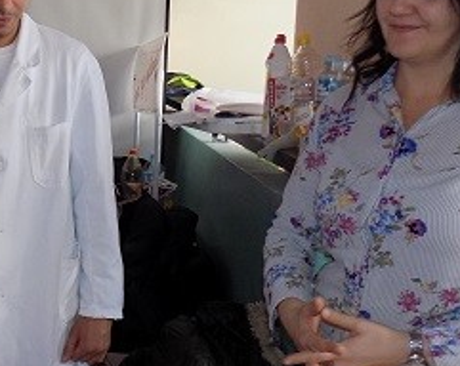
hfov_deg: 31.0
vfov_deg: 27.0
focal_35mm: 56
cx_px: -6
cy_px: 206
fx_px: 761
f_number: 3.1
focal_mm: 4
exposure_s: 1/30
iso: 140
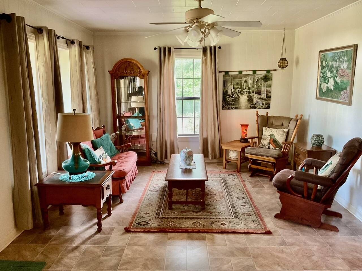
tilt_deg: -9.9
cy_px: 136
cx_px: 181
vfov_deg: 48.2
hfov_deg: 61.7
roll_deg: +1.6
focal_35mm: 29
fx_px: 303
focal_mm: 3
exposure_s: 1/40
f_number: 1.8
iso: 250
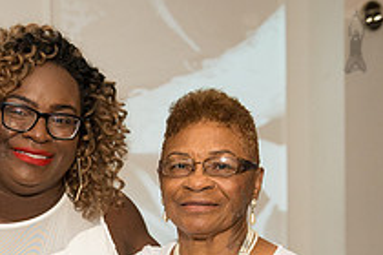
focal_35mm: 94
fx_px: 1000
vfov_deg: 14.1
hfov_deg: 21.0
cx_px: 2
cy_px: 305
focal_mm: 34
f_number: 4
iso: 2500
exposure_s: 1/640
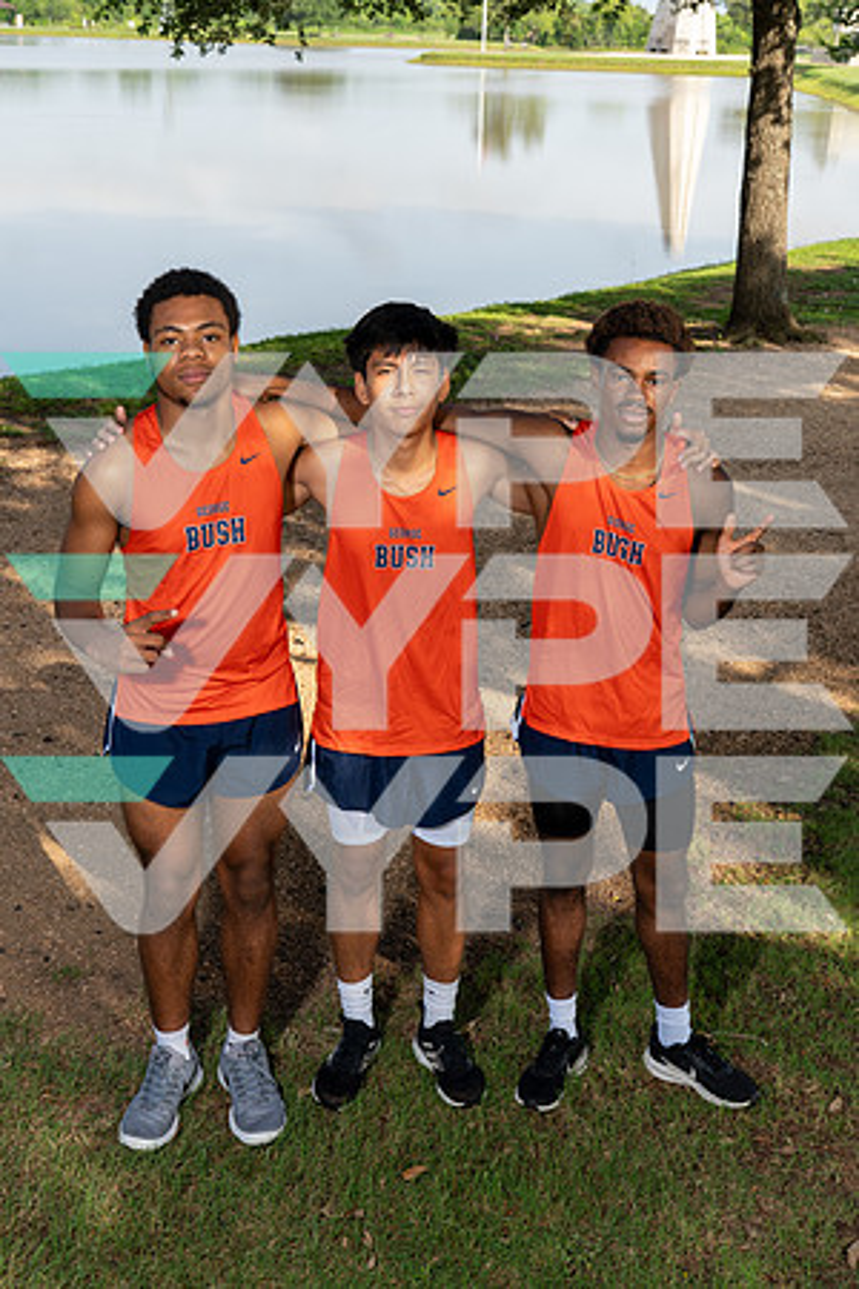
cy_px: 644
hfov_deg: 29.9
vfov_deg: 43.6
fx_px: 1610
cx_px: 430
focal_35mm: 45
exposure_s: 1/250
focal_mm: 45
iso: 250
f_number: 8
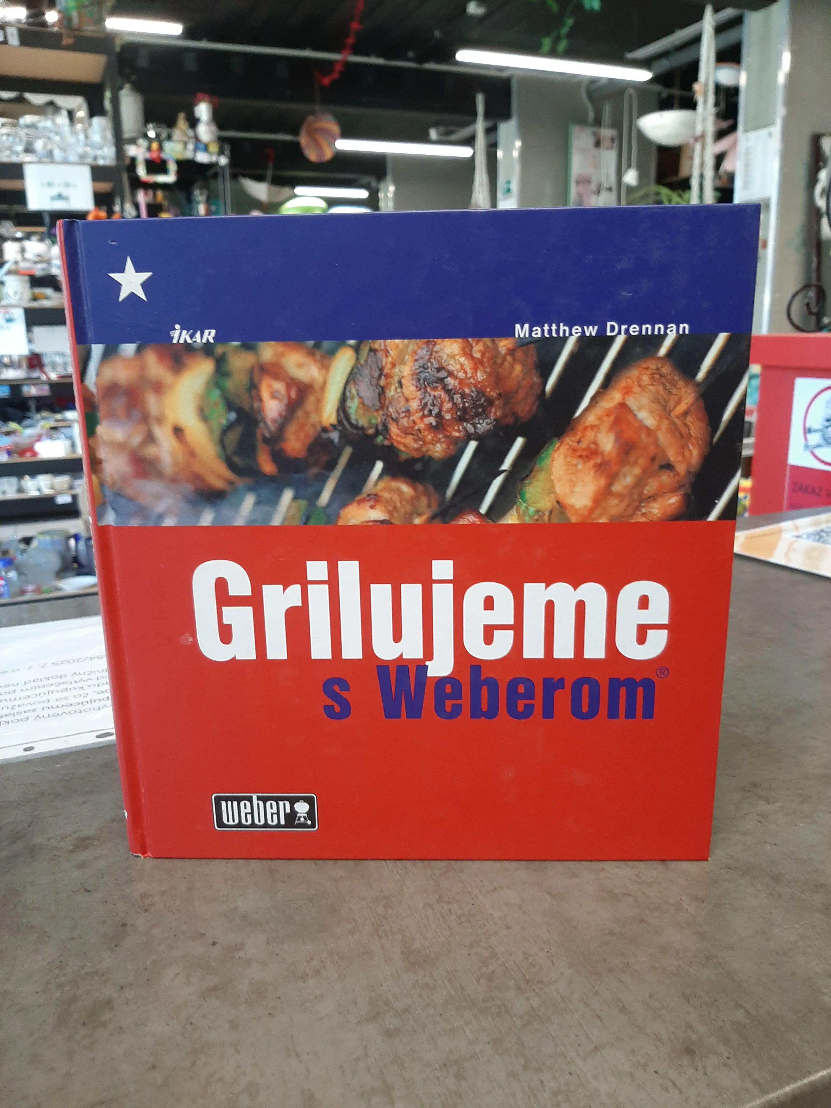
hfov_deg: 53.1
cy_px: 554
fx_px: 832
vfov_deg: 67.3
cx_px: 416
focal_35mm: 26
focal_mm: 3.93
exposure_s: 1/50
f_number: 1.7
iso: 100
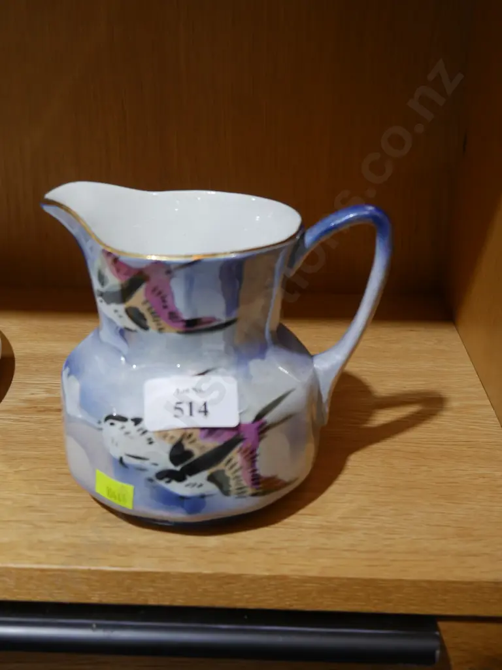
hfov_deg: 31.5
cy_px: 335
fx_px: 889
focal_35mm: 46
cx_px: 251
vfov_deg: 41.2
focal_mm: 23
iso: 640
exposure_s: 1/60
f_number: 5.1
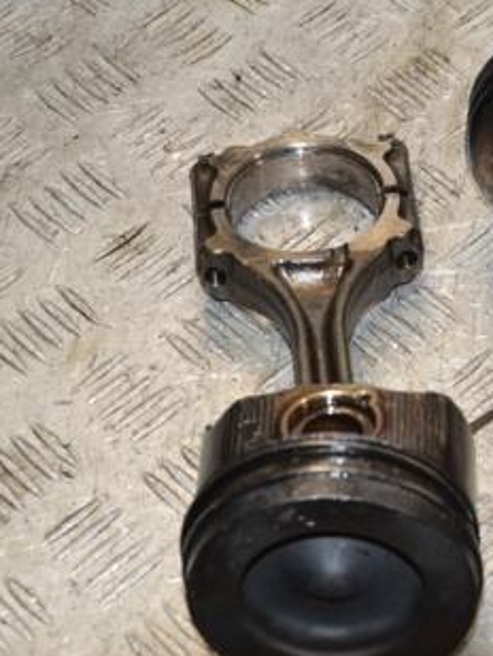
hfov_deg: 12.9
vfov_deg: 17.6
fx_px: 2125
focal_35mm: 112
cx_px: 597
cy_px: 318
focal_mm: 40
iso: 800
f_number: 7.1
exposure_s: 1/200
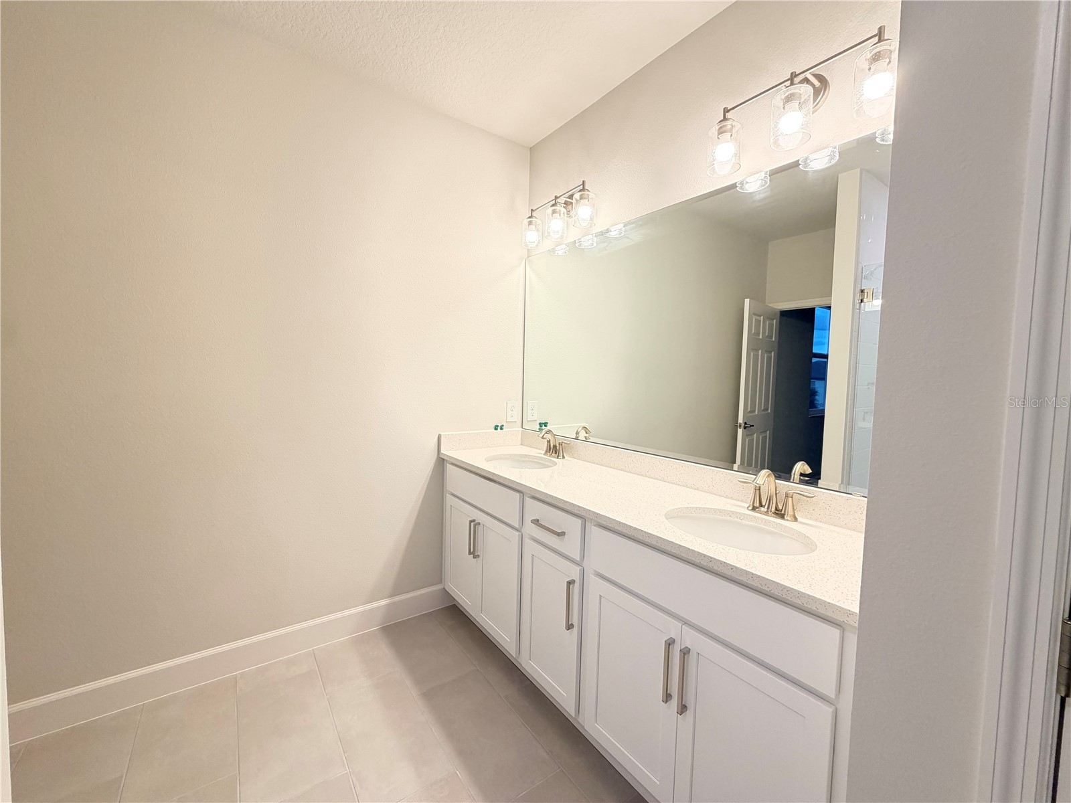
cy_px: 402
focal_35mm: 14
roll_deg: -1.2
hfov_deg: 102.1
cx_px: 536
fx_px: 433
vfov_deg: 85.7
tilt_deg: -3.1
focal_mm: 2.22
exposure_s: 1/60
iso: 160
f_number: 2.2
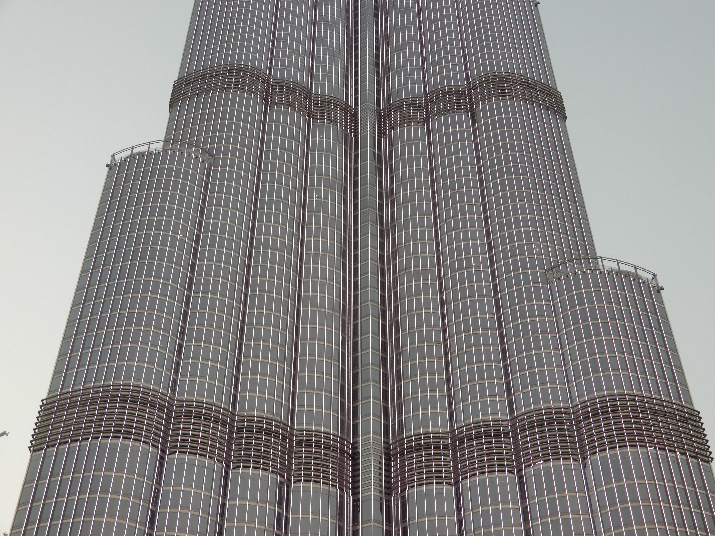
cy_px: 268
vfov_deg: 32.2
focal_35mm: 45
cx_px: 358
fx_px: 929
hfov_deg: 42.1
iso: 140
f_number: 4
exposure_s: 1/30
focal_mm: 8
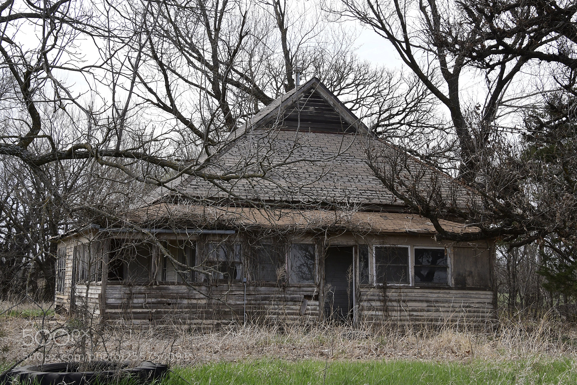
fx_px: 961
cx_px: 288
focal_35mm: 60
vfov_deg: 22.6
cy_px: 192
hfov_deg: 33.4
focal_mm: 40
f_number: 13
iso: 800
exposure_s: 1/640
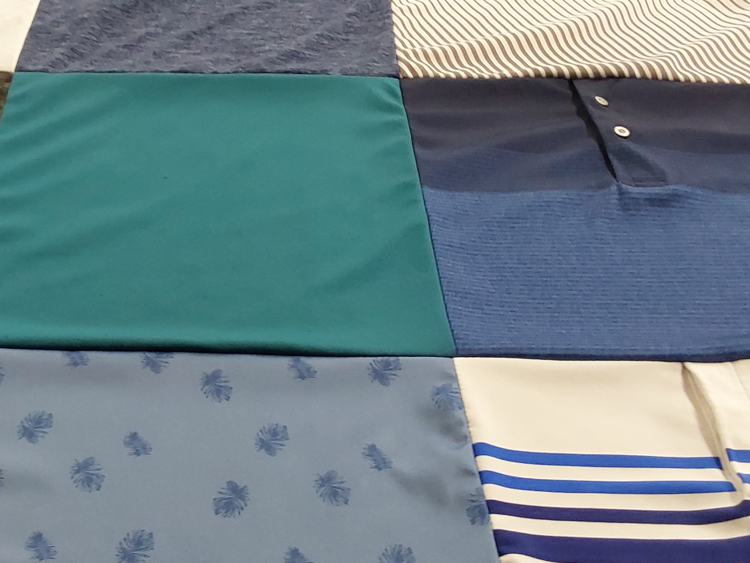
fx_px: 1170
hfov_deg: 34.9
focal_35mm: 54
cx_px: 198
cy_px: 240
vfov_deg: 27.0
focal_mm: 2.91
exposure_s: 1/60
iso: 200
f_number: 1.9
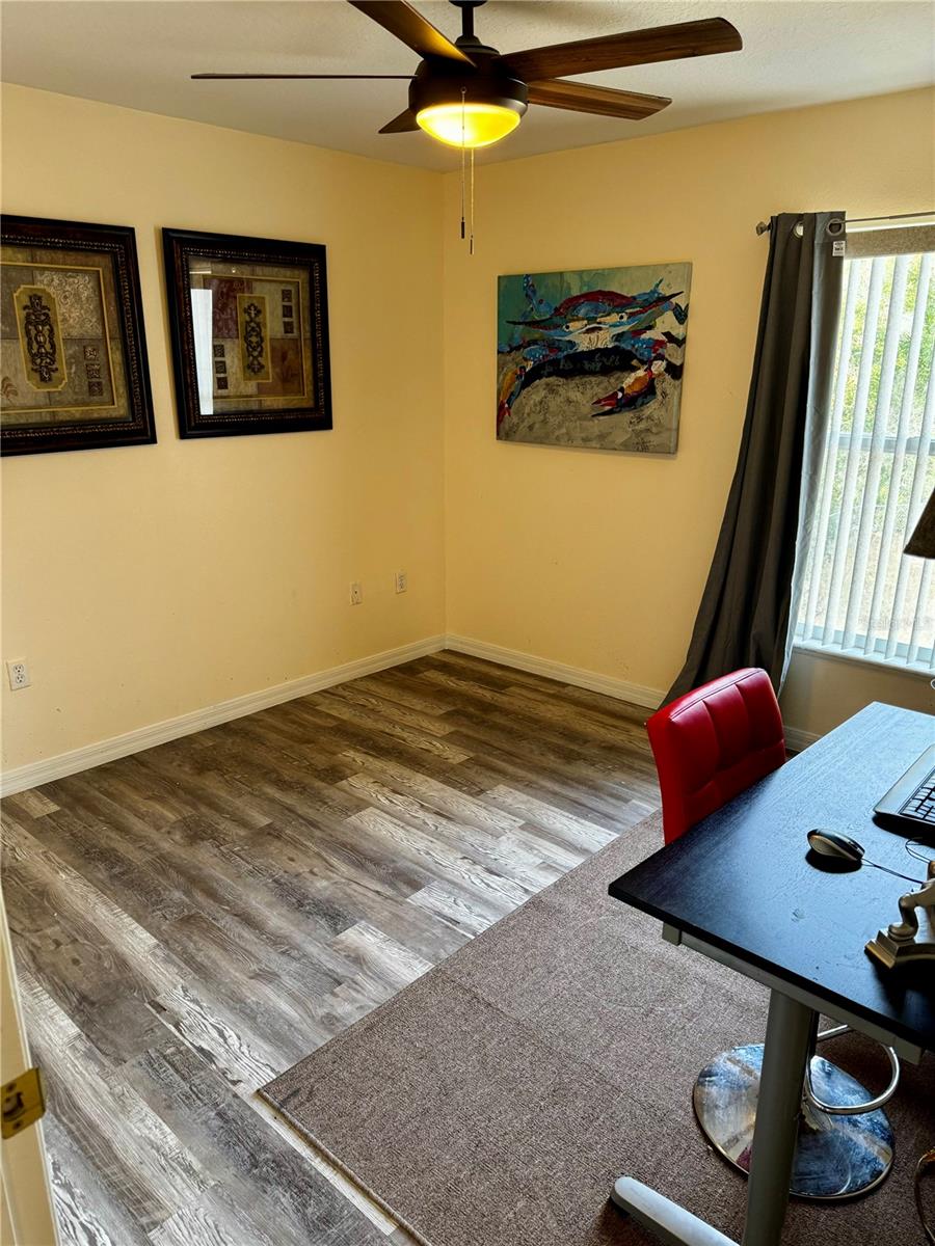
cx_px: 468
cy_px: 623
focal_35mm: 24
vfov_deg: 71.6
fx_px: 864
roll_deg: -0.2
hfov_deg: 56.8
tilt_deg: -16.8
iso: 200
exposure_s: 1/89
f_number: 1.78
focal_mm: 6.76
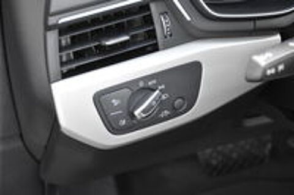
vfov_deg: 13.0
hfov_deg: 19.5
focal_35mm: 105
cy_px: 98
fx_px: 857
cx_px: 147
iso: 2800
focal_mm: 70
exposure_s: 1/125
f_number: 5
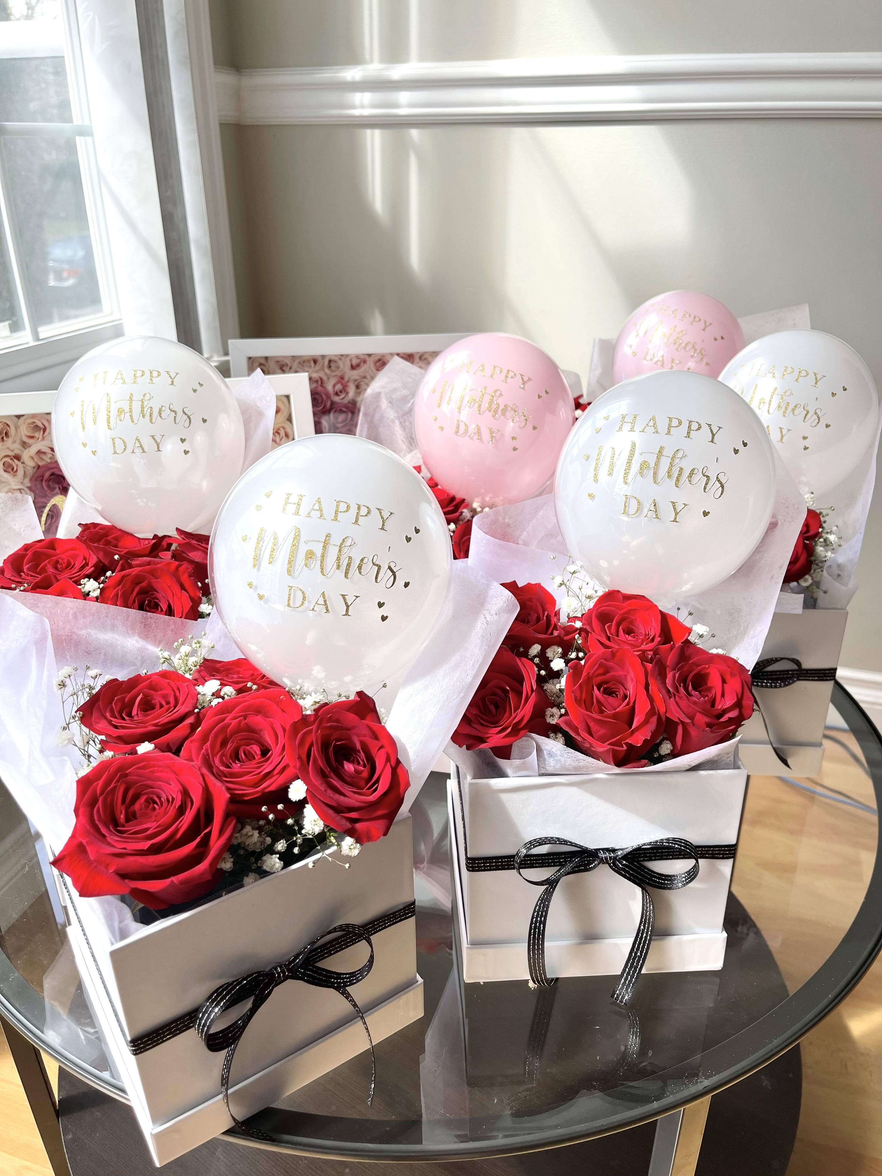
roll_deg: +0.5
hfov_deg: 53.1
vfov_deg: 67.3
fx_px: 883
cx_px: 441
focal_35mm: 26
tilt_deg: -25.8
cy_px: 588
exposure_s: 1/316
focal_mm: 5.1
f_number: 1.6
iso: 32
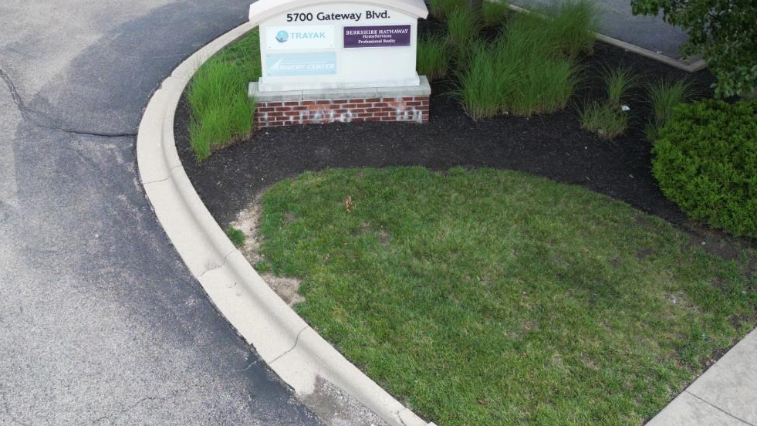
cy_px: 67
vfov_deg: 28.9
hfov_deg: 50.4
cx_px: 340
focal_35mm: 40
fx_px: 803
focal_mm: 6.72
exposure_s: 1/500
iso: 110
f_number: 1.7
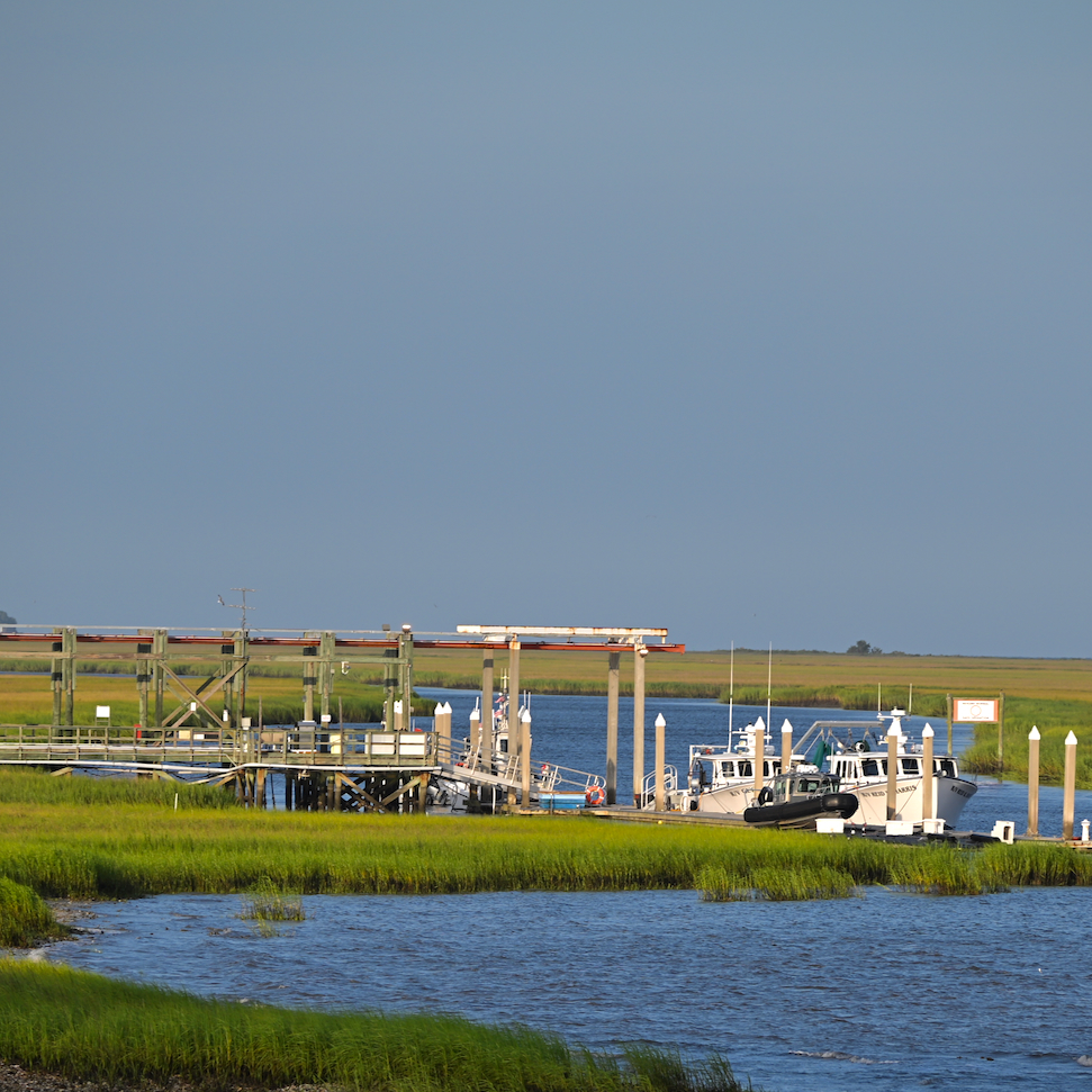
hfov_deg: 5.6
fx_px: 11242
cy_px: 668
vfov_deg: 5.6
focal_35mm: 315
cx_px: 615
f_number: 6.3
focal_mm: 200
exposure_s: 1/200
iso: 160
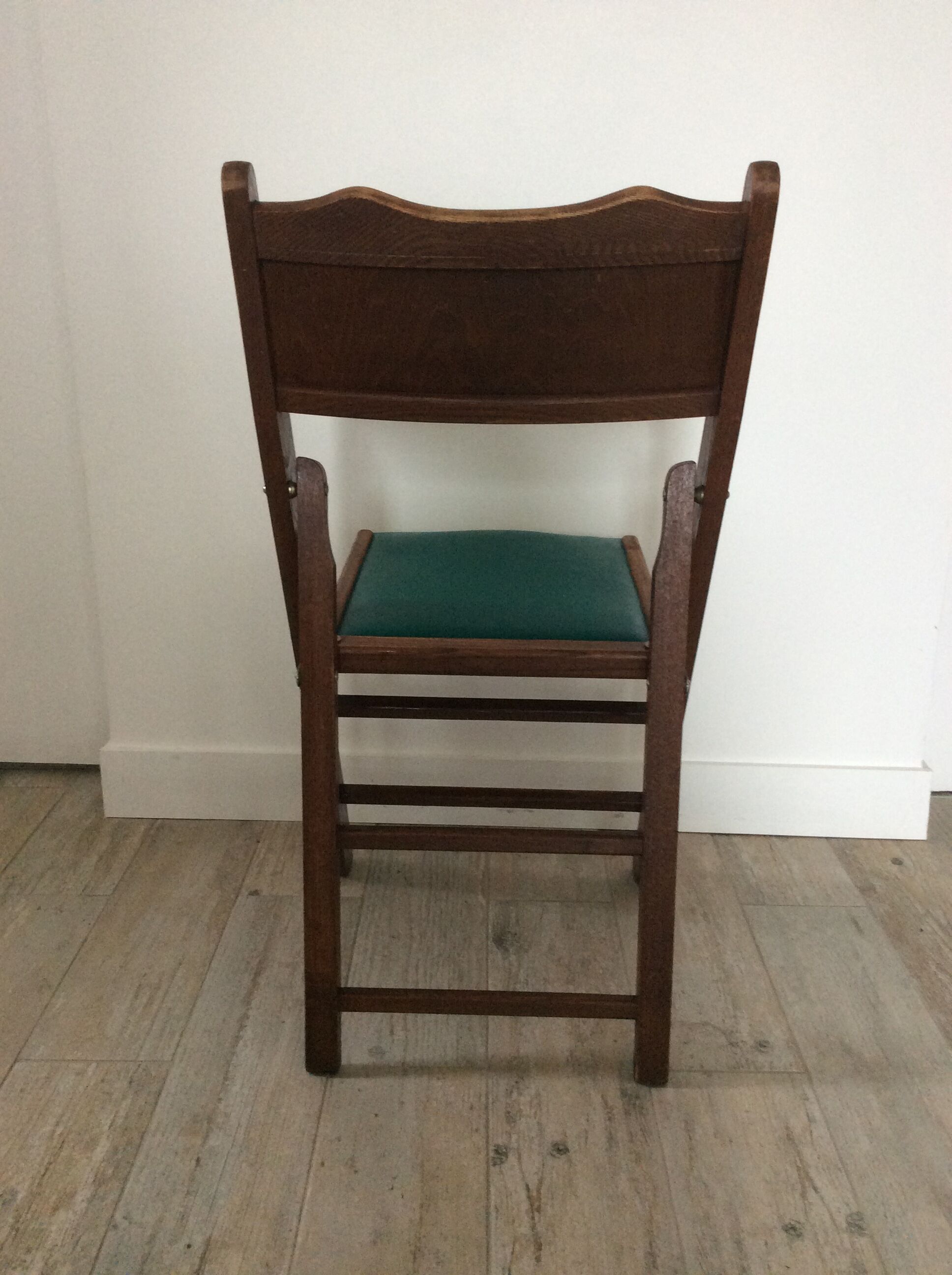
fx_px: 1177
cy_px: 638
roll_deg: +1.1
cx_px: 476
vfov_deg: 56.9
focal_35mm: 32
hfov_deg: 44.1
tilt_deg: -17.8
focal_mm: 3.3
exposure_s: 1/25
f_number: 2.4
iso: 100
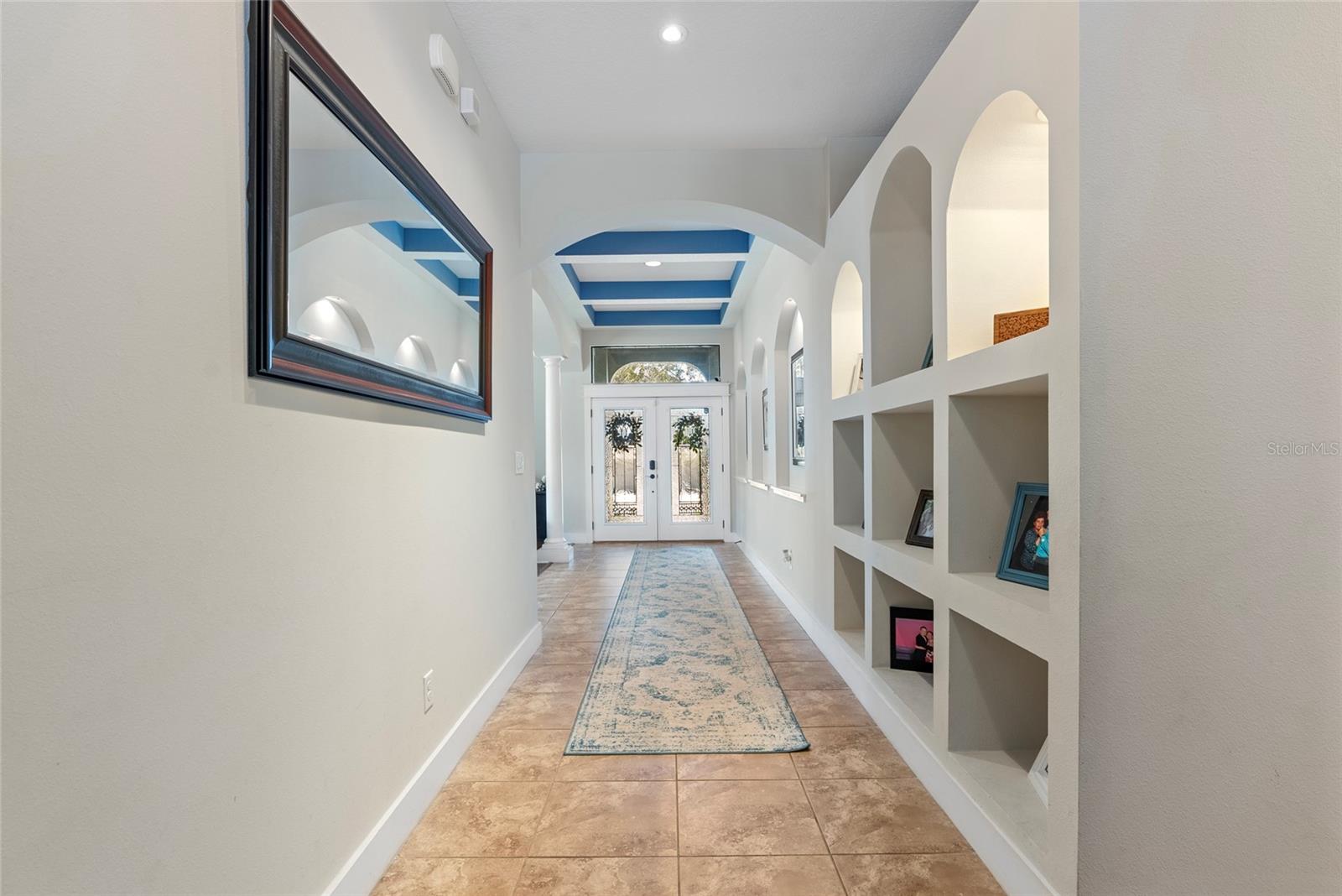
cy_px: 448
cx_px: 671
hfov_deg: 93.3
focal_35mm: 17
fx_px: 634
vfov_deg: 70.5
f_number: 8
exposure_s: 1/3
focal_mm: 17
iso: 400
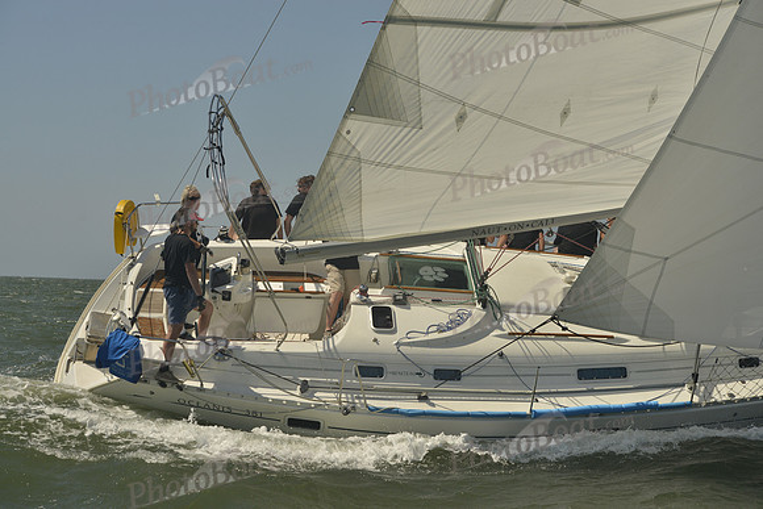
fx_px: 1802
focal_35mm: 85
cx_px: 382
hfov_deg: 23.9
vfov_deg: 16.1
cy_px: 254
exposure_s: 1/1000
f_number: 9
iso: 280
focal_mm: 85
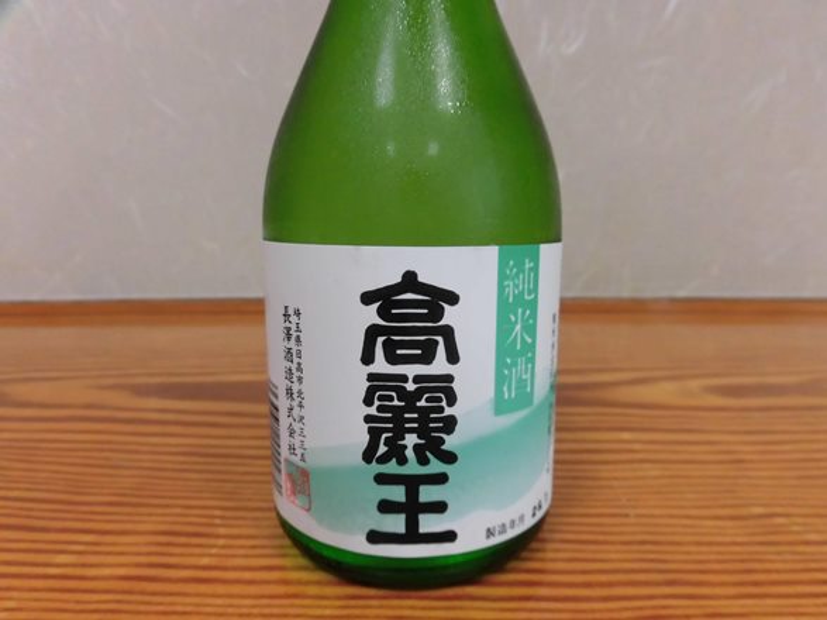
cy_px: 310
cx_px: 414
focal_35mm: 24
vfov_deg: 56.8
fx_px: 573
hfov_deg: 71.6
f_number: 3.1
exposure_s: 1/40
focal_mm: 4.3
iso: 320
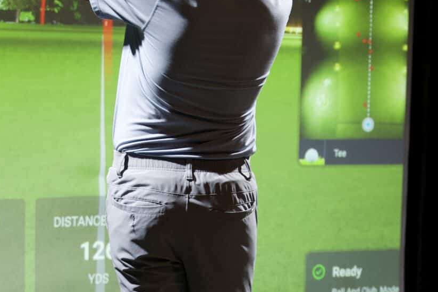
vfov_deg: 11.6
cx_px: 243
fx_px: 1436
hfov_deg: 17.3
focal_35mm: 118
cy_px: 237
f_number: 2.8
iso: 1600
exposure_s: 1/125
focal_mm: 38
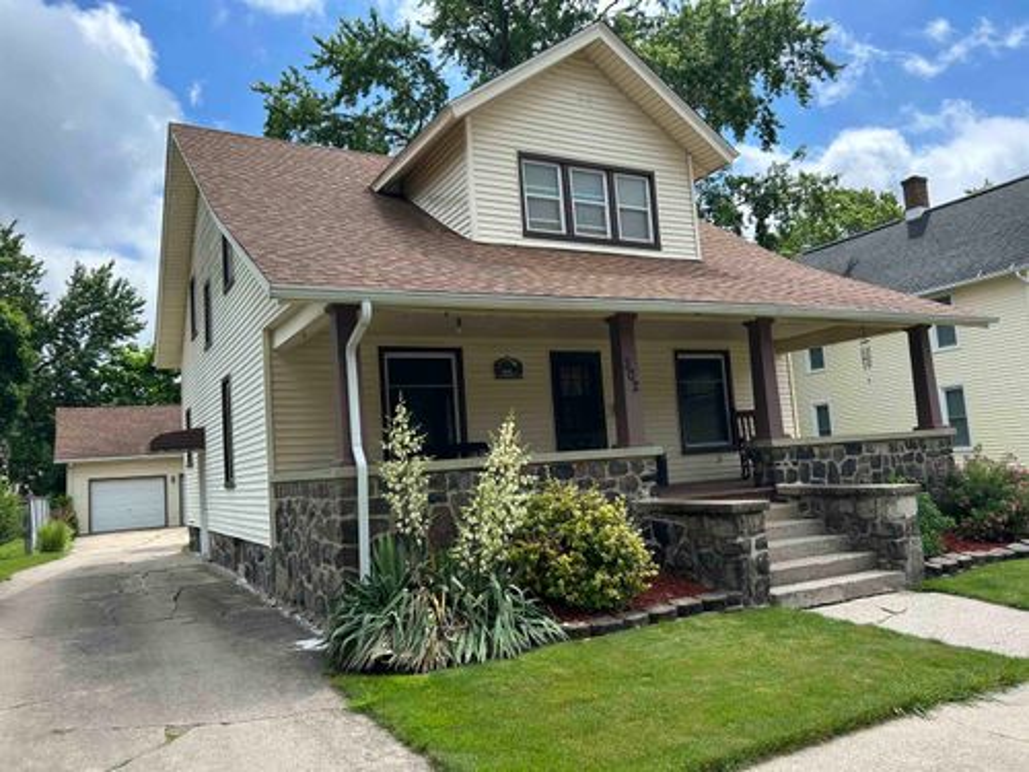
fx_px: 773
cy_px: 386
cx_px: 514
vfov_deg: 53.1
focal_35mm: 26
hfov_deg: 67.3
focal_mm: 5.7
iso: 50
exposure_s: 1/2083
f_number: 1.5
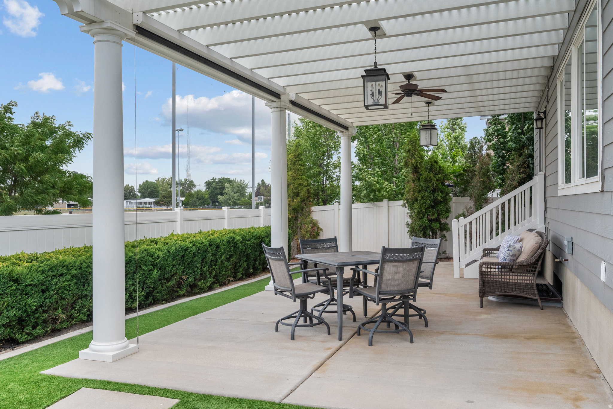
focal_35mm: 30
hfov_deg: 61.9
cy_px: 204
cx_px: 306
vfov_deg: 43.6
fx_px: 511
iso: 1600
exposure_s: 1/320
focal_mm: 30
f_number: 8
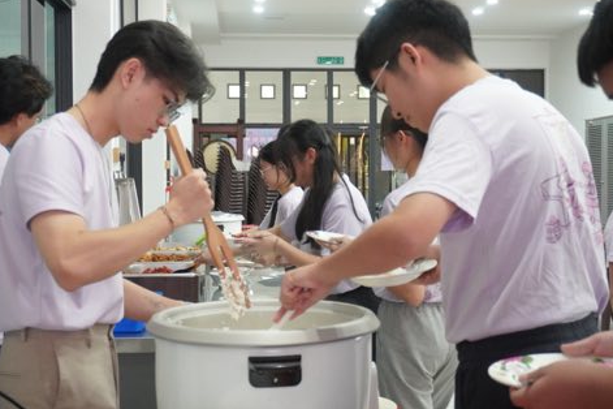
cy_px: 203
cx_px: 302
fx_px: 911
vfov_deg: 25.3
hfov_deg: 37.2
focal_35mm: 54
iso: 6400
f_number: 5.6
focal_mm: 35
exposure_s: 1/160
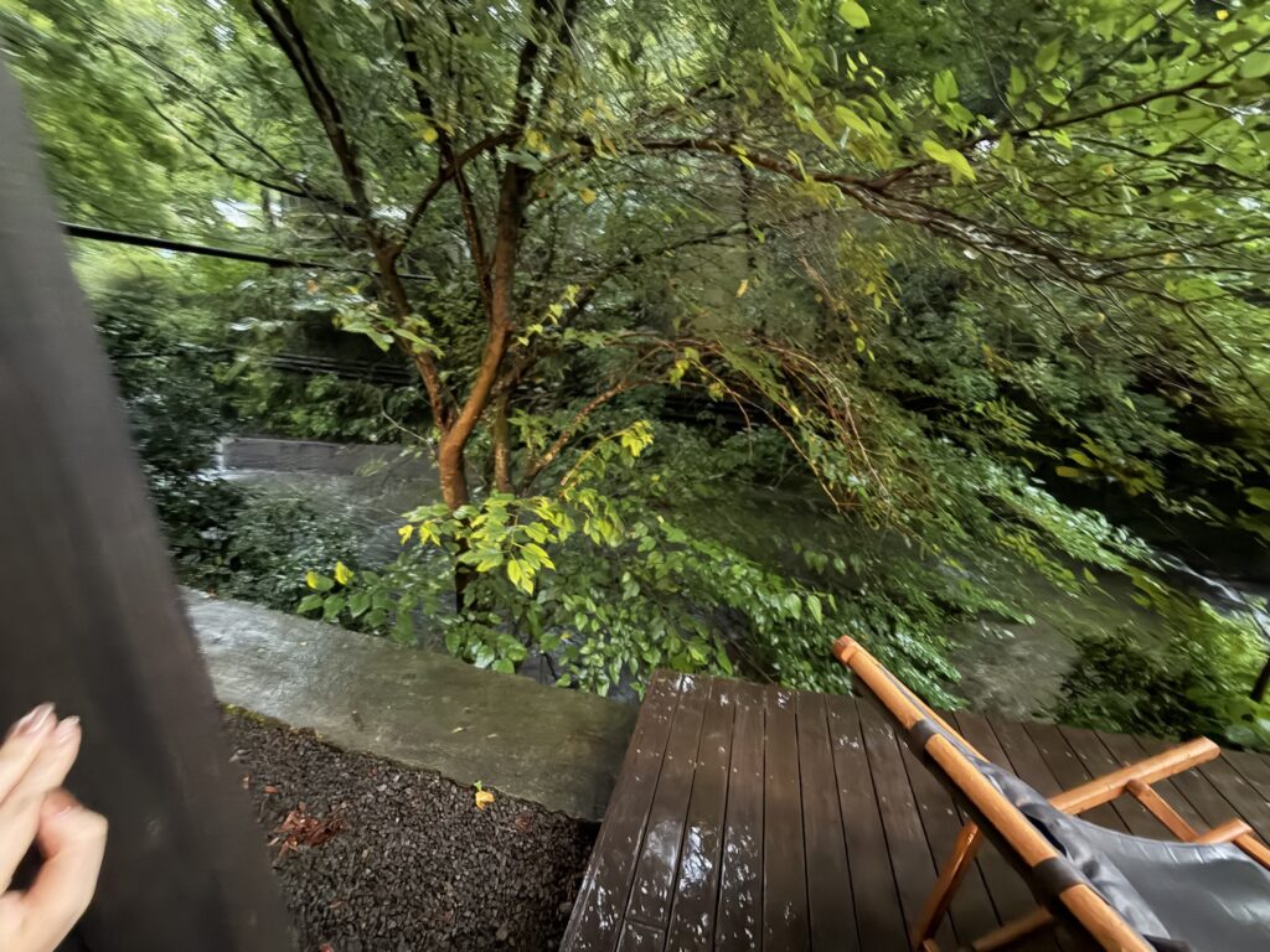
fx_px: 514
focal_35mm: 14
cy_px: 476
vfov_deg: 85.7
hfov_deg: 102.1
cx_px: 635
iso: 1000
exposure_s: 1/13
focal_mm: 2.22
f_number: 2.2
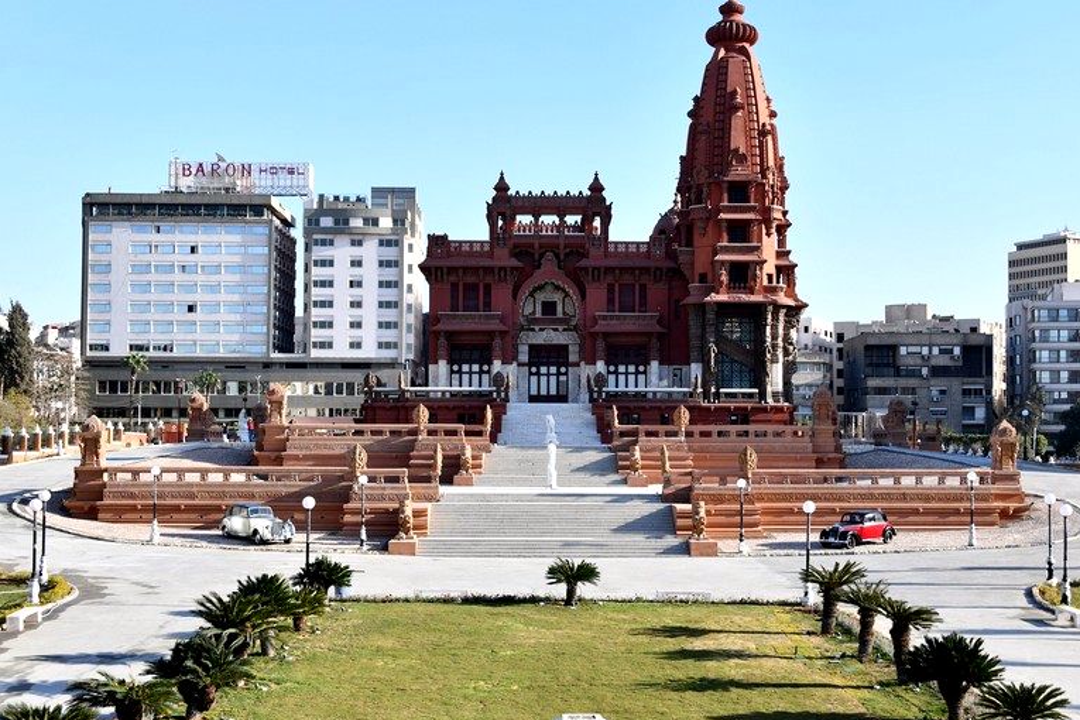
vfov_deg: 26.5
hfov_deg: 38.8
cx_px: 596
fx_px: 1530
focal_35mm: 51
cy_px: 368
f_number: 7.1
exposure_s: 1/200
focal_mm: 40
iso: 100
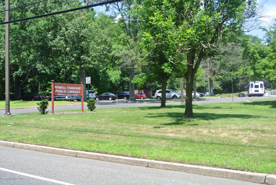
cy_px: 92
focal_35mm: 51
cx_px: 138
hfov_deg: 38.8
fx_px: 391
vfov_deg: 26.6
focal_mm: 18.9
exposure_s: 1/250
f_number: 4.8
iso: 100
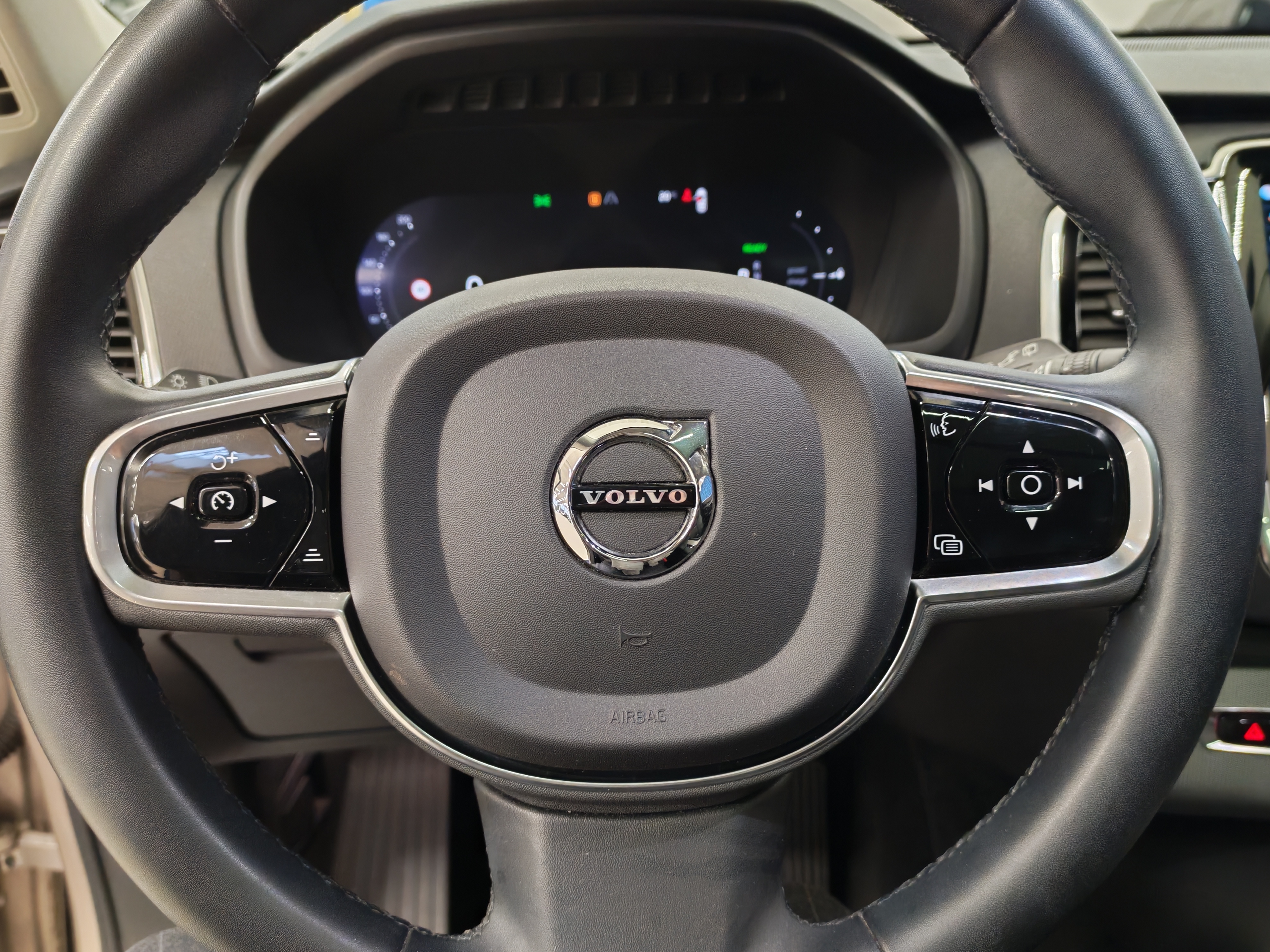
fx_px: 1137
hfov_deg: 58.4
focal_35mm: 31
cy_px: 476
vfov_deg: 45.4
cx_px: 635
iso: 1087
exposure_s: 1/50
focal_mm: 6.12
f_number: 1.9
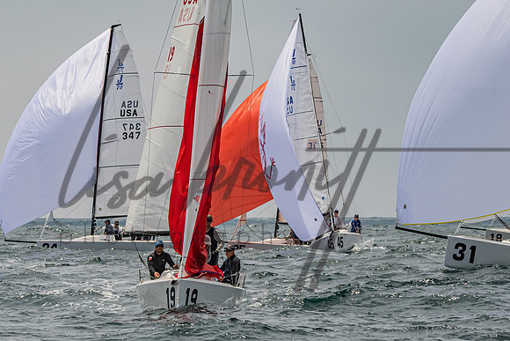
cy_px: 129
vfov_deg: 3.9
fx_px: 4940
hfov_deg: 5.9
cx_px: 154
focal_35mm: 349
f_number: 6.3
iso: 400
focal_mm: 175
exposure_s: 1/2500
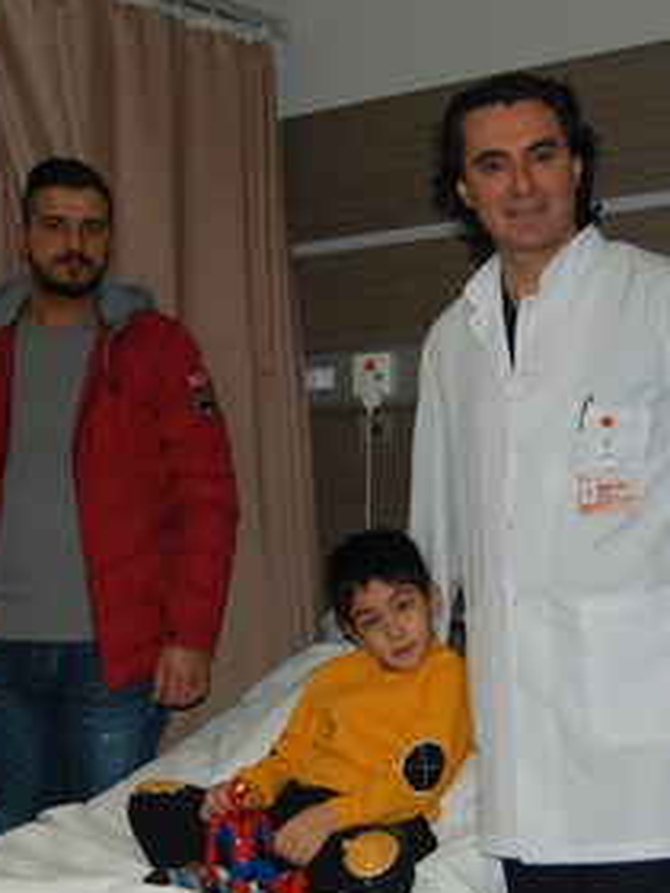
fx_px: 1548
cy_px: 469
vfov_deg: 32.2
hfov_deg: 24.4
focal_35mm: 60
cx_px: 313
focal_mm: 26
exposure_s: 1/60
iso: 400
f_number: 4.2
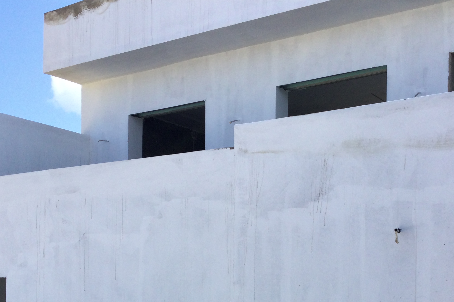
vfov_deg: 25.2
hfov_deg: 38.2
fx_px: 656
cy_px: 271
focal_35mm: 52
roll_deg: -2.0
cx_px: 246
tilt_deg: +1.2
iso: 25
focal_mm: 3.3
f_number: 2.4
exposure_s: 1/823
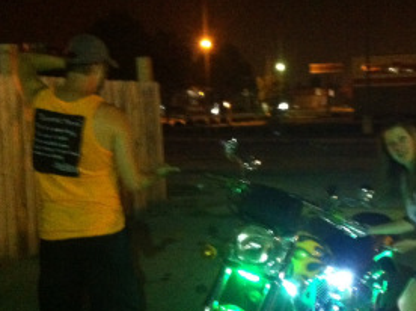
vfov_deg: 25.4
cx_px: 291
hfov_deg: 33.4
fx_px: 684
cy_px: 211
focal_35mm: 57
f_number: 2.8
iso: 1000
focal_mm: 3.85
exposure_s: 1/15
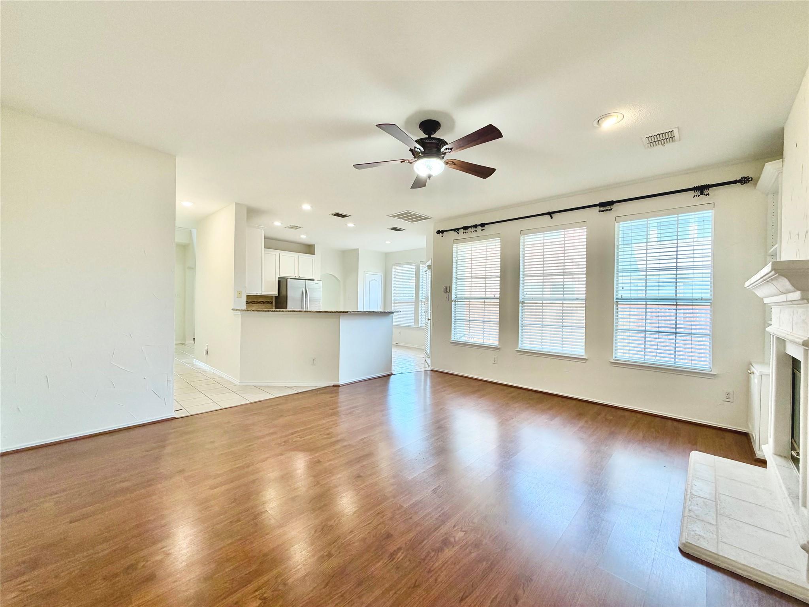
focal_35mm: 14
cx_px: 404
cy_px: 304
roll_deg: -0.6
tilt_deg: -0.4
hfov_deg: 102.1
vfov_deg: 85.7
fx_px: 327
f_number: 2.2
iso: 125
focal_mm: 2.22
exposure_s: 1/120
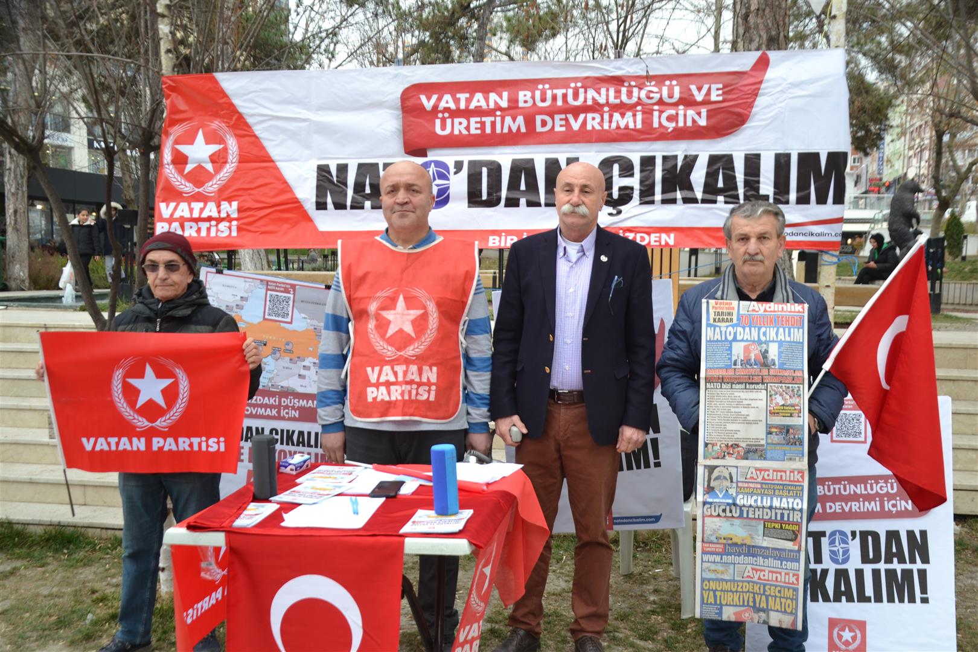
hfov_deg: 57.2
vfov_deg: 40.0
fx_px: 896
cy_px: 326
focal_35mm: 33
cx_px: 489
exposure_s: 1/125
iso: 200
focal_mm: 22
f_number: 5.6
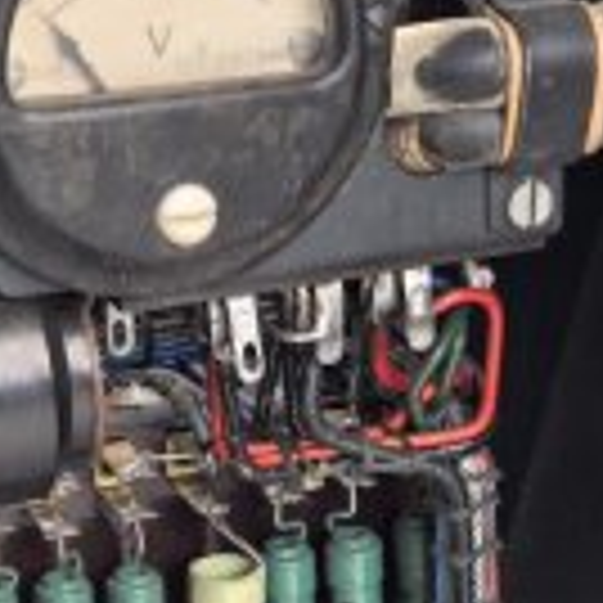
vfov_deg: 11.3
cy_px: 738
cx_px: 230
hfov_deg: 11.6
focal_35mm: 151
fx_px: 2976
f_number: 2
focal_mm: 8.5
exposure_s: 1/200
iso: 200
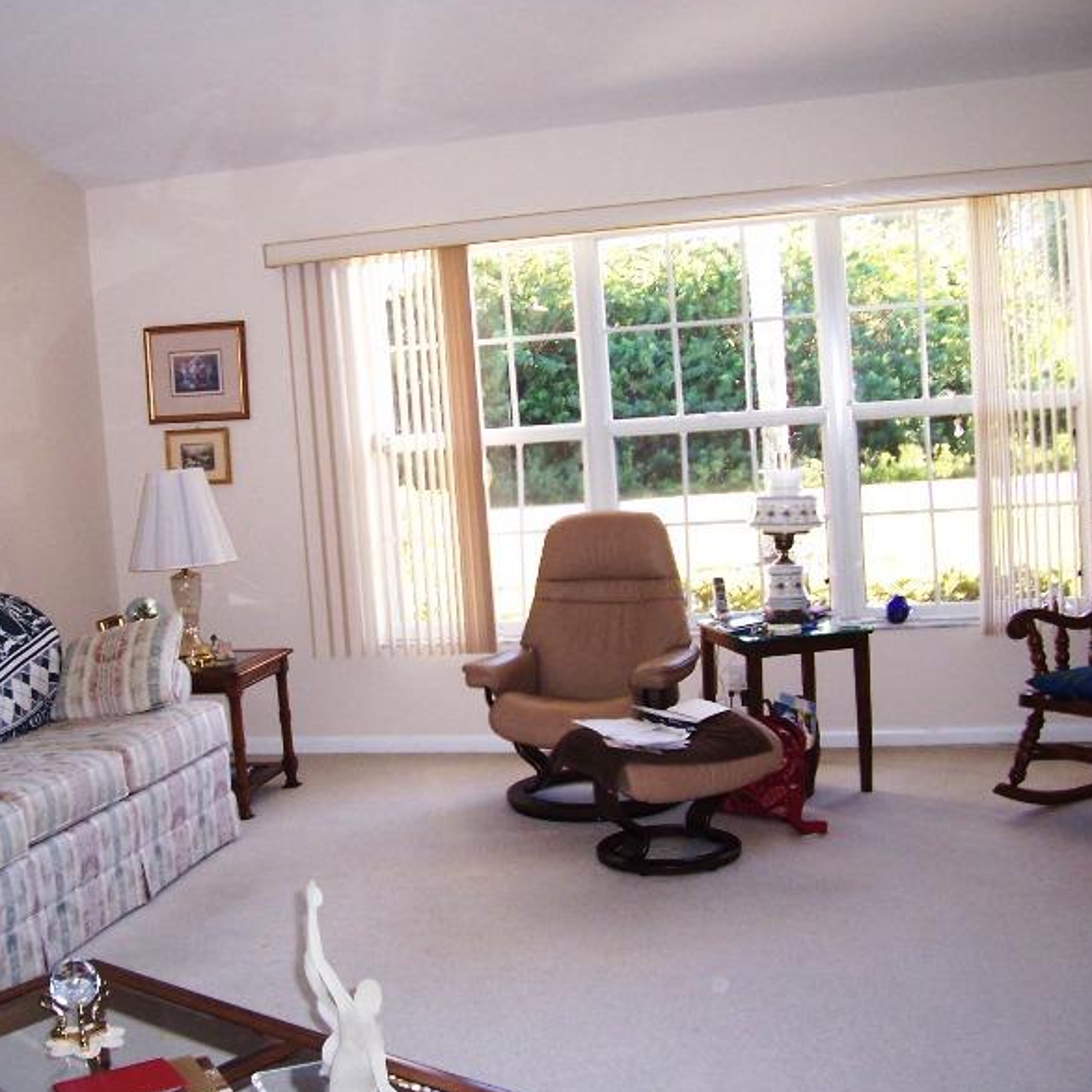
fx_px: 1463
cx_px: 399
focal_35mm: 41
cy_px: 540
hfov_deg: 40.6
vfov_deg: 40.9
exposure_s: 1/60
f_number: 2.7
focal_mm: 5.6
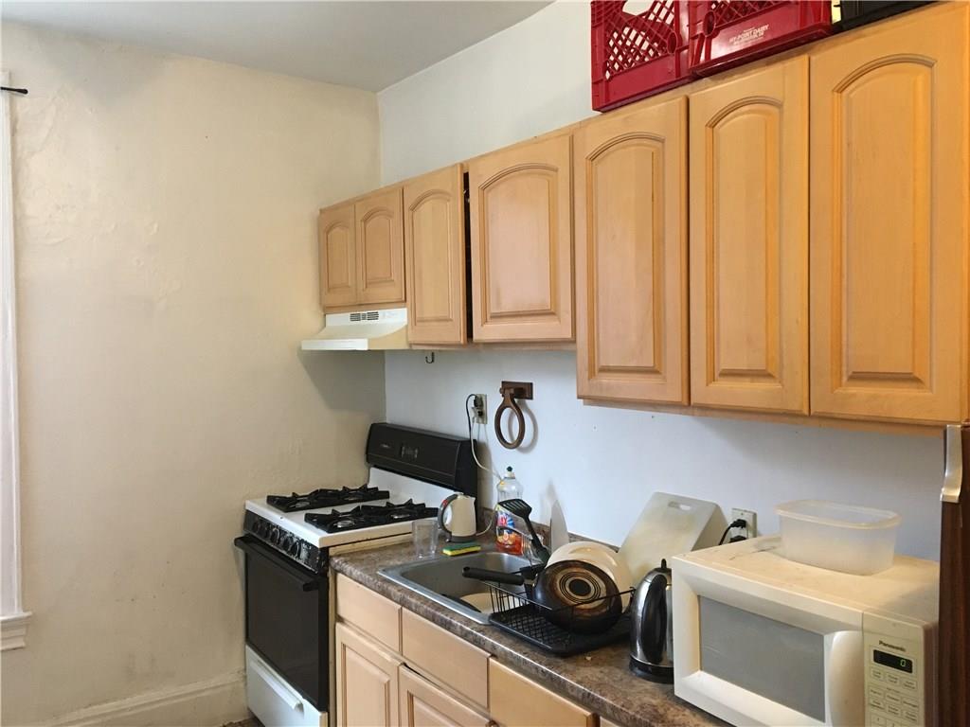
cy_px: 364
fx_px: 813
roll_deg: +0.0
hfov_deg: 61.7
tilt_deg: -1.9
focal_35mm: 29
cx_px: 485
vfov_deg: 48.2
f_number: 2.2
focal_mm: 4.15
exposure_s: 1/30
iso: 200
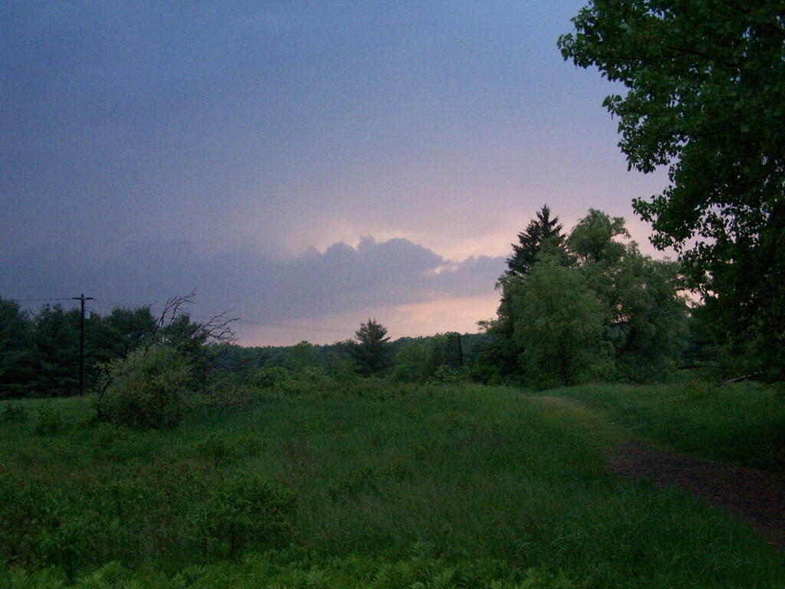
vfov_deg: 36.0
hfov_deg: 46.8
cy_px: 294
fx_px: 907
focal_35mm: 40
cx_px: 392
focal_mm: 6.7
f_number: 2.8
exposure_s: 1/125
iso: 400
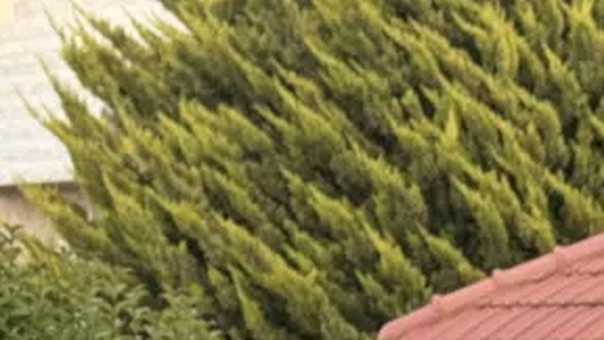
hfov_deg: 11.4
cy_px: 783
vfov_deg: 6.3
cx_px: 690
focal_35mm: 186
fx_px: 2979
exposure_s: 1/60
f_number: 1.78
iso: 100
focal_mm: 6.76
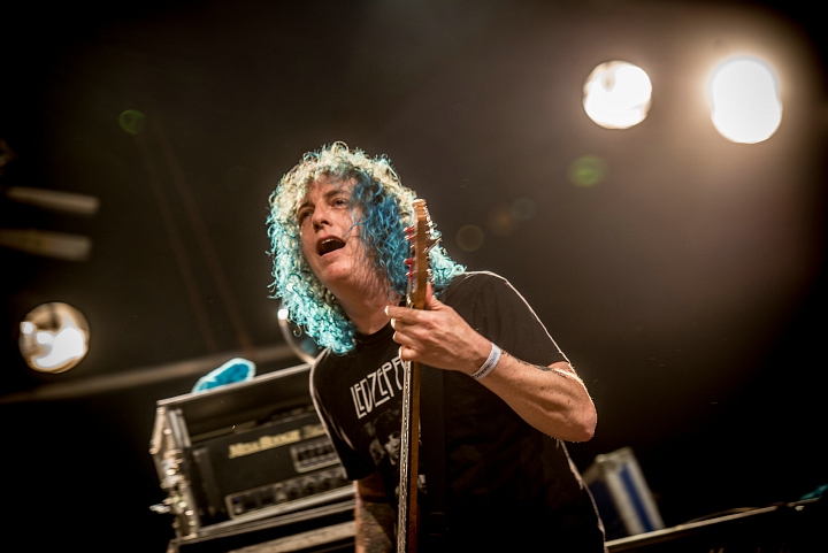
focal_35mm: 135
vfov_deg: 10.2
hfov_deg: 15.2
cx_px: 414
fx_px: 3107
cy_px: 276
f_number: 3.2
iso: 250
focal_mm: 135
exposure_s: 1/100
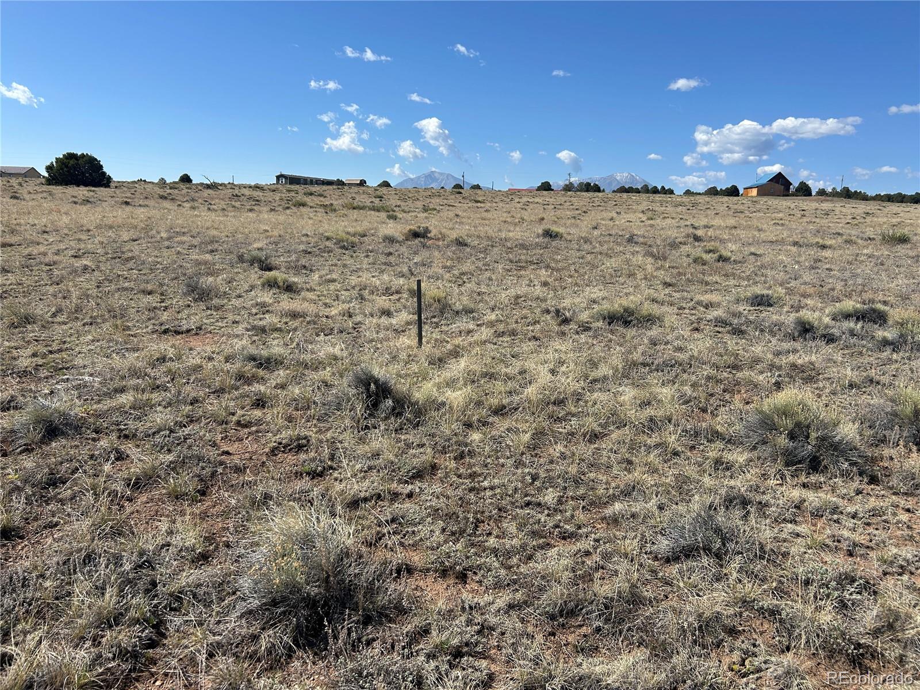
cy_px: 345
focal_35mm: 26
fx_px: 691
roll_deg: -1.7
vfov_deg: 53.1
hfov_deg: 67.3
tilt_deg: -10.7
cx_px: 460
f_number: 1.5
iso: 50
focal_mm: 5.7
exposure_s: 1/4630
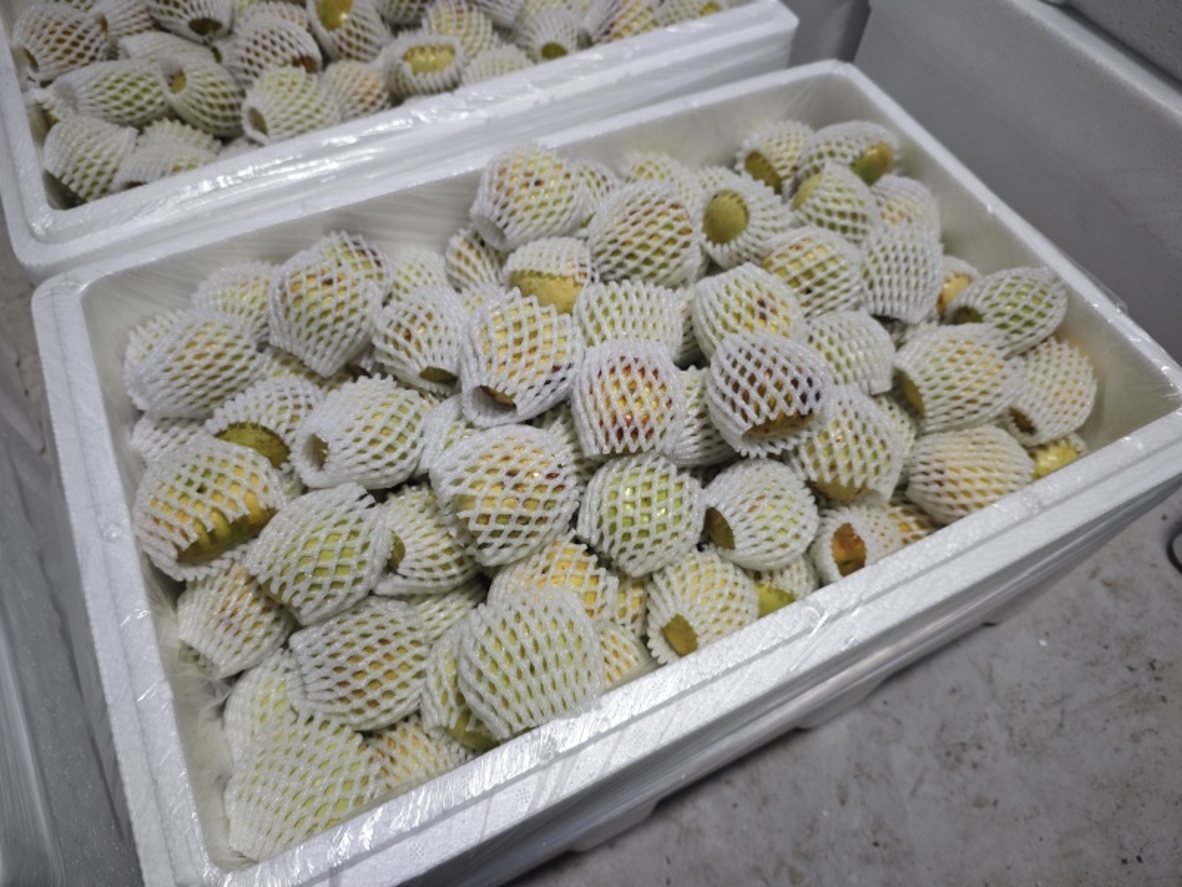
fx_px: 785
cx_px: 591
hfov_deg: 73.9
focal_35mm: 23
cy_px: 444
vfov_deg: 58.9
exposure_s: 1/50
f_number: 1.6
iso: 320
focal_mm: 6.55
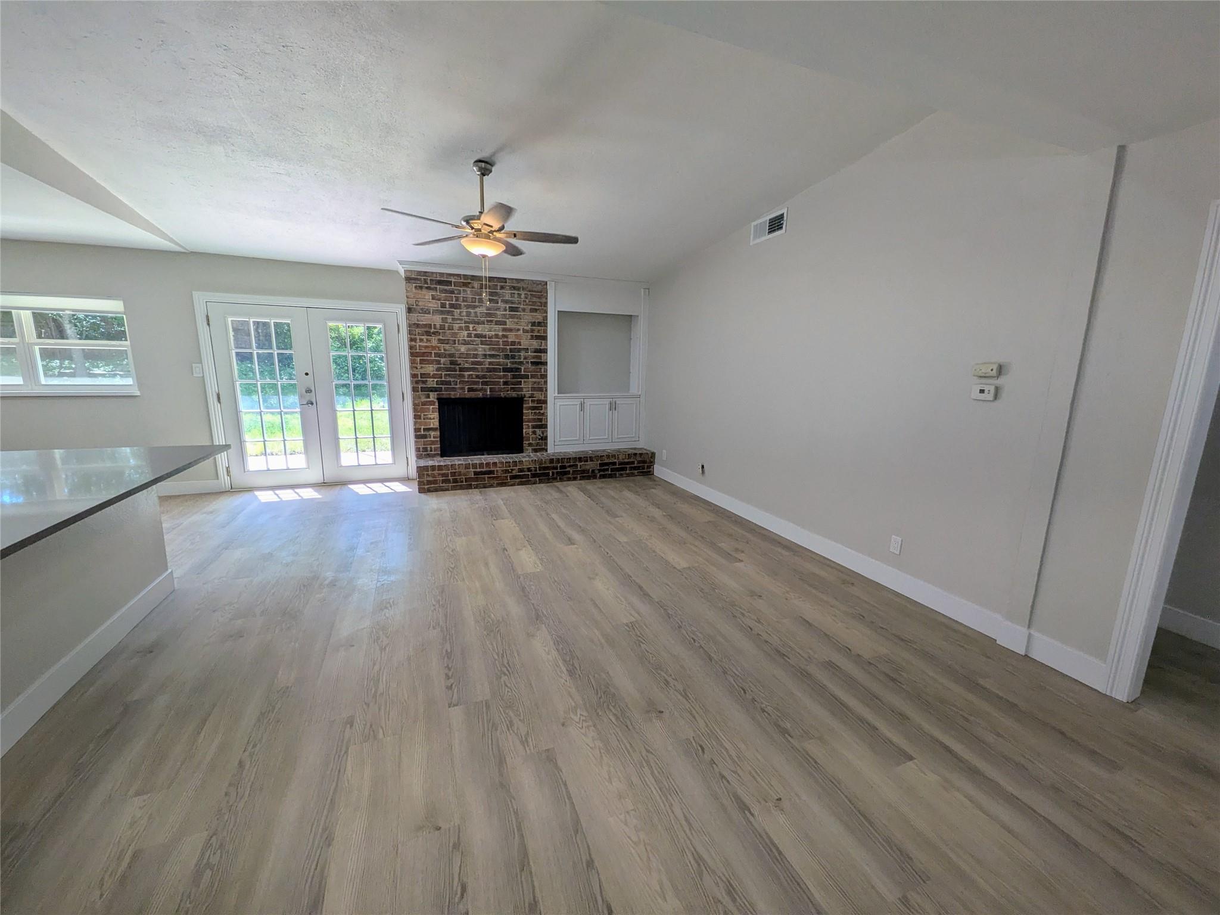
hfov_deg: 102.1
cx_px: 610
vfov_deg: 85.7
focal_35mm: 14
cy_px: 458
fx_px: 493
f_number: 2.2
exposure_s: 1/176
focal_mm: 1.85
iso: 39
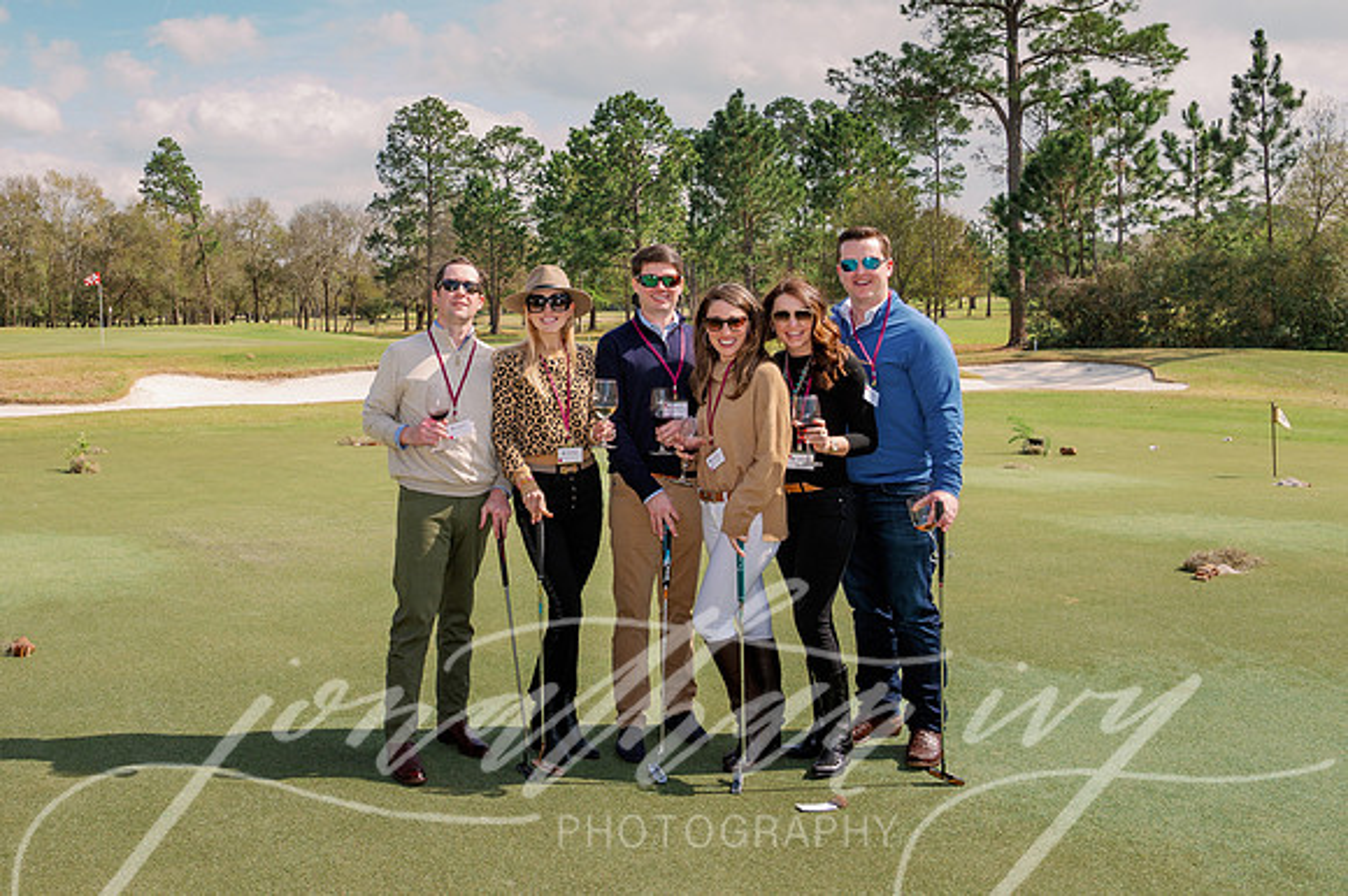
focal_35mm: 38
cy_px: 278
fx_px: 1416
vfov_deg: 34.7
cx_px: 404
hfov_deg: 49.6
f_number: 9
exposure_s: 1/200
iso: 64
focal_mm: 24
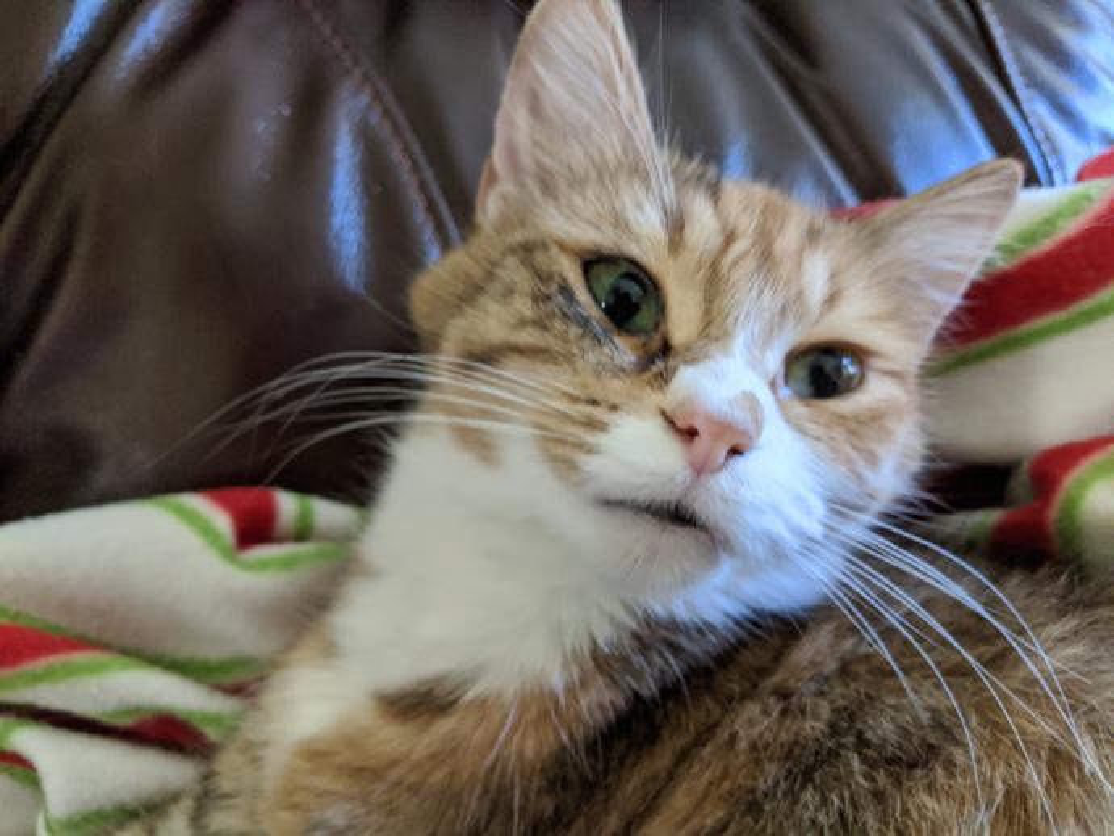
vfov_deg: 51.4
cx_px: 557
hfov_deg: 65.3
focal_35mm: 27
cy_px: 418
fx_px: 869
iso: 419
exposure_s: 1/40.1
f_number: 1.8
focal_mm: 4.44
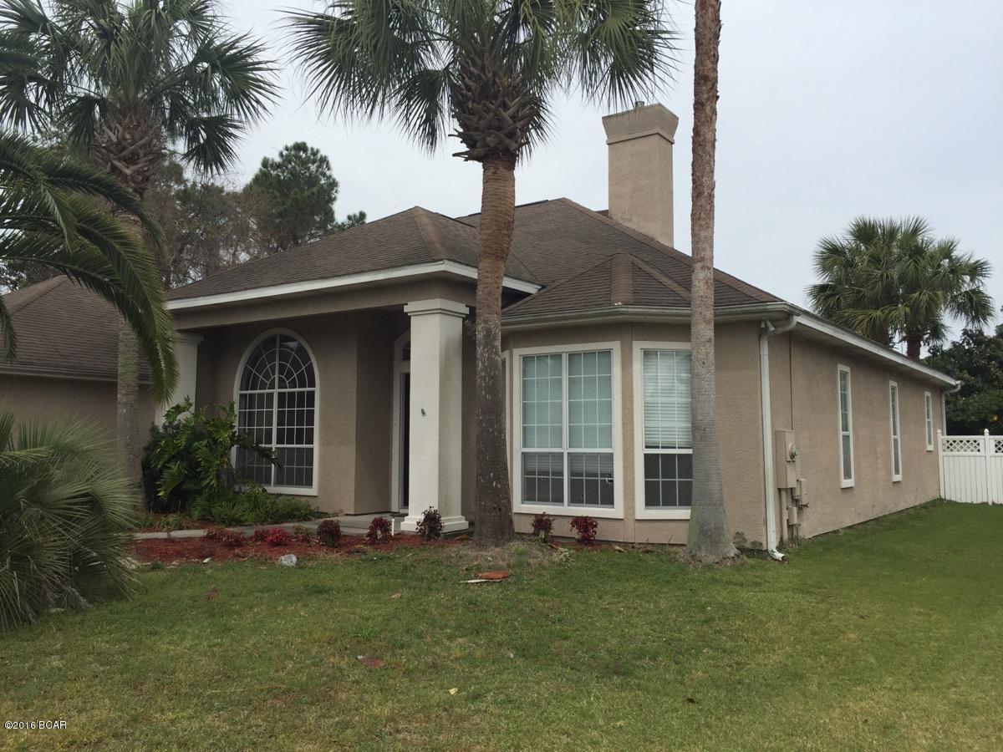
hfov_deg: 61.7
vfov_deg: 48.2
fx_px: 840
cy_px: 376
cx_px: 502
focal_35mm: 29
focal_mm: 4.15
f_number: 2.2
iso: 32
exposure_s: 1/2326
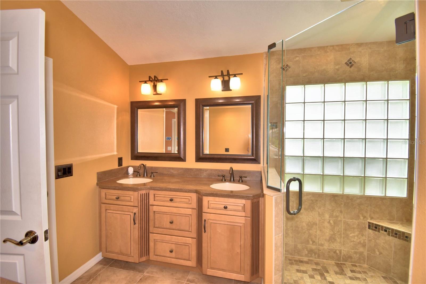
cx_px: 213
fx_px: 177
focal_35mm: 15
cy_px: 142
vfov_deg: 77.3
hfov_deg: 100.4
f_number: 4.5
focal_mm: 10
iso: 180
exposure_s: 1/60
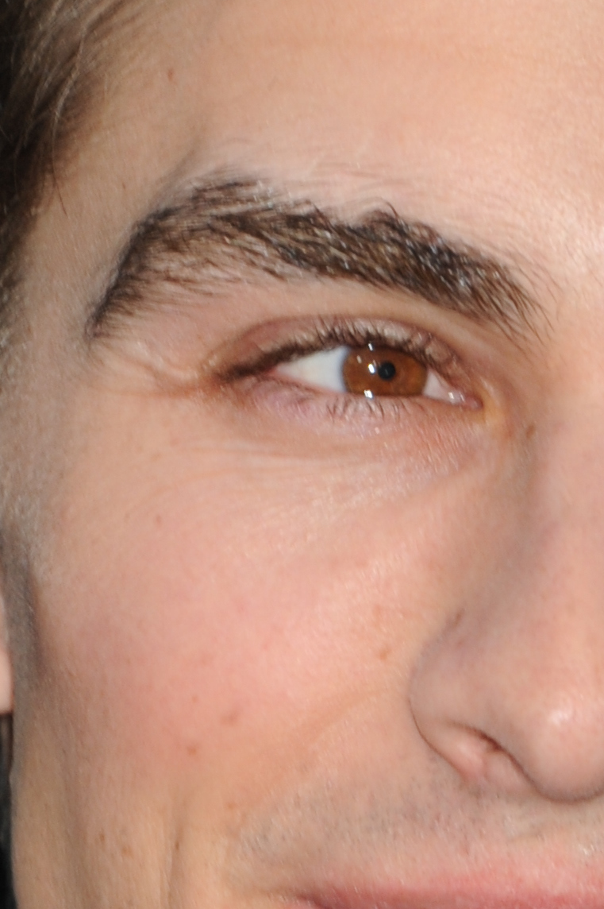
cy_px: 721
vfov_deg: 1.8
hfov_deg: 1.2
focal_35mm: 1116
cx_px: 584
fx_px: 28126
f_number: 8
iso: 640
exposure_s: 1/320
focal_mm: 300
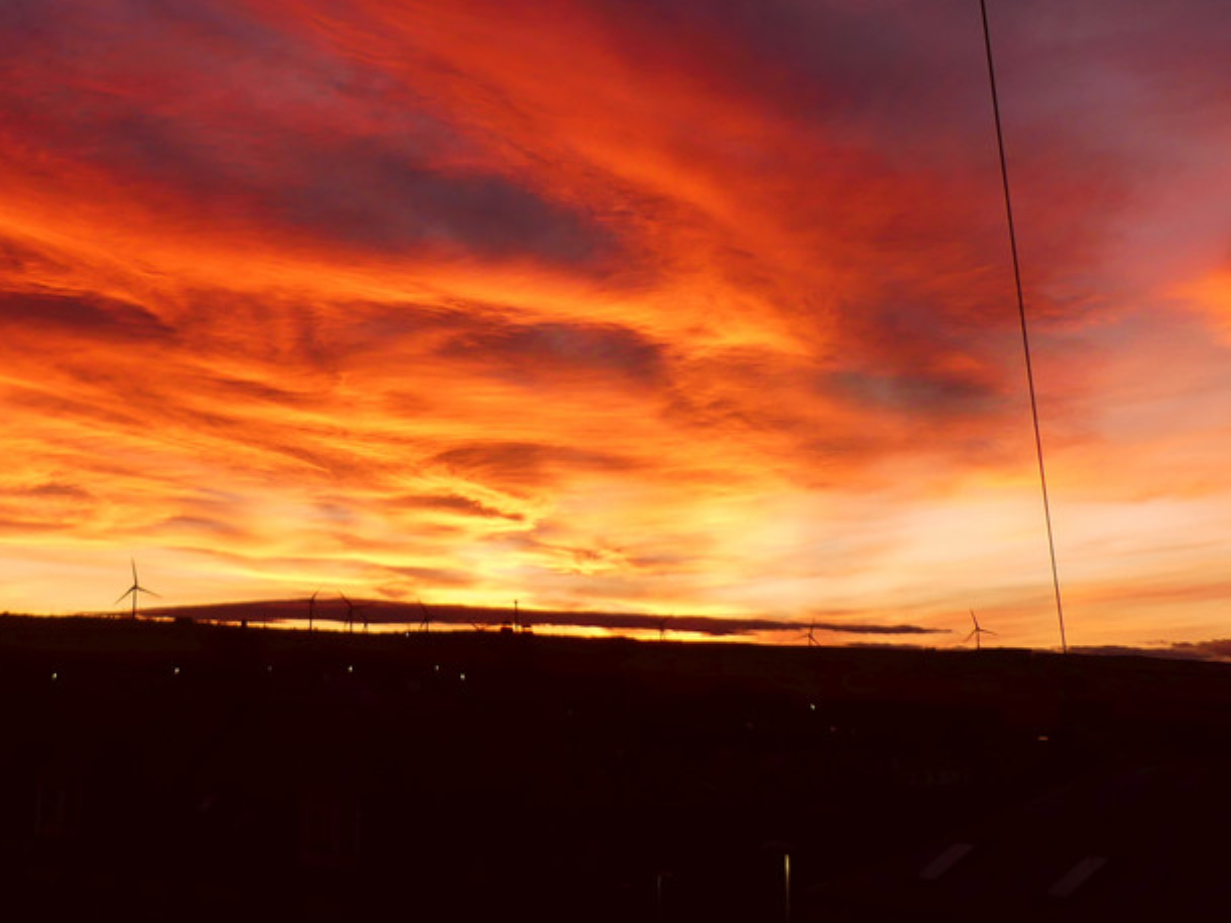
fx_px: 2169
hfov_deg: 31.2
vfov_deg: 23.7
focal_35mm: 61
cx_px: 319
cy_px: 179
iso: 100
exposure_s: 1/100
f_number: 2.8
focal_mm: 6.3
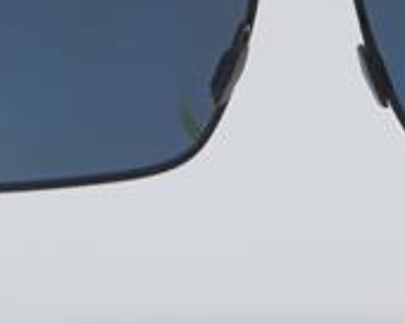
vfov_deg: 10.3
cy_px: 98
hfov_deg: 12.9
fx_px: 1787
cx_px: 307
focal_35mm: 149
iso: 100
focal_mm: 45
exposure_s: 1/4
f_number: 32
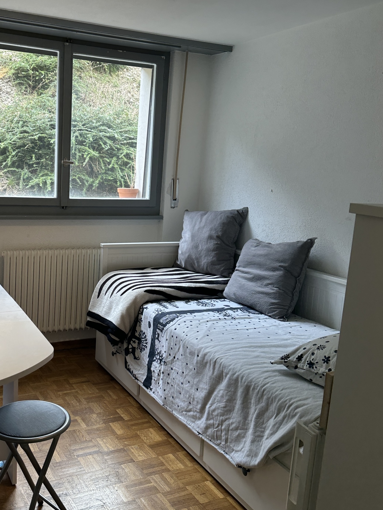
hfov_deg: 40.0
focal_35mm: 35
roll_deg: -3.5
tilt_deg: -8.5
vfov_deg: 52.6
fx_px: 516
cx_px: 117
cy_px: 237
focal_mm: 6.86
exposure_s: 1/100
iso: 64
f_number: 1.78
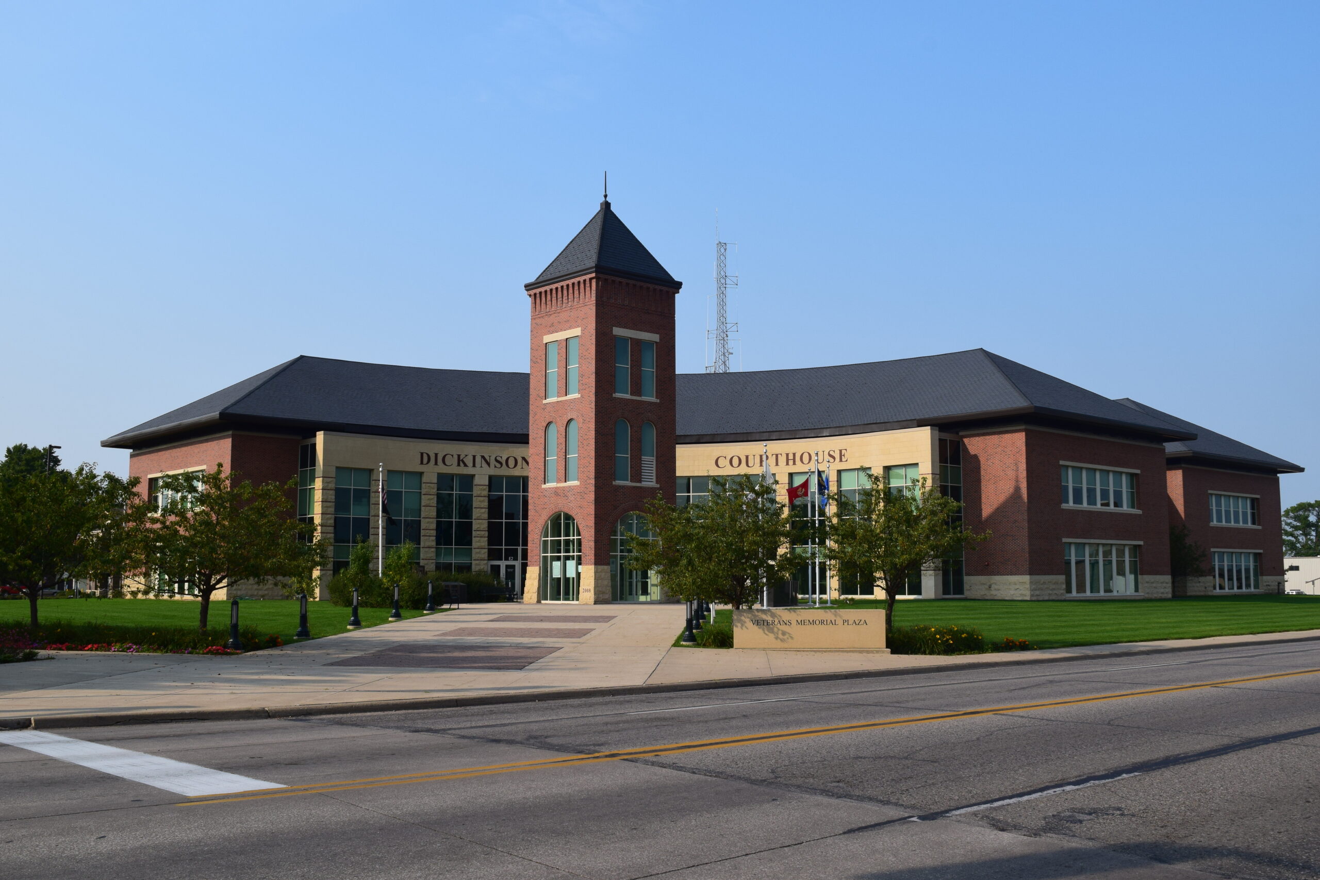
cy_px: 440
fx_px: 1320
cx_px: 660
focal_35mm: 36
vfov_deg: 36.9
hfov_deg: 53.1
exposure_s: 1/500
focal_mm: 24
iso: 320
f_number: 11
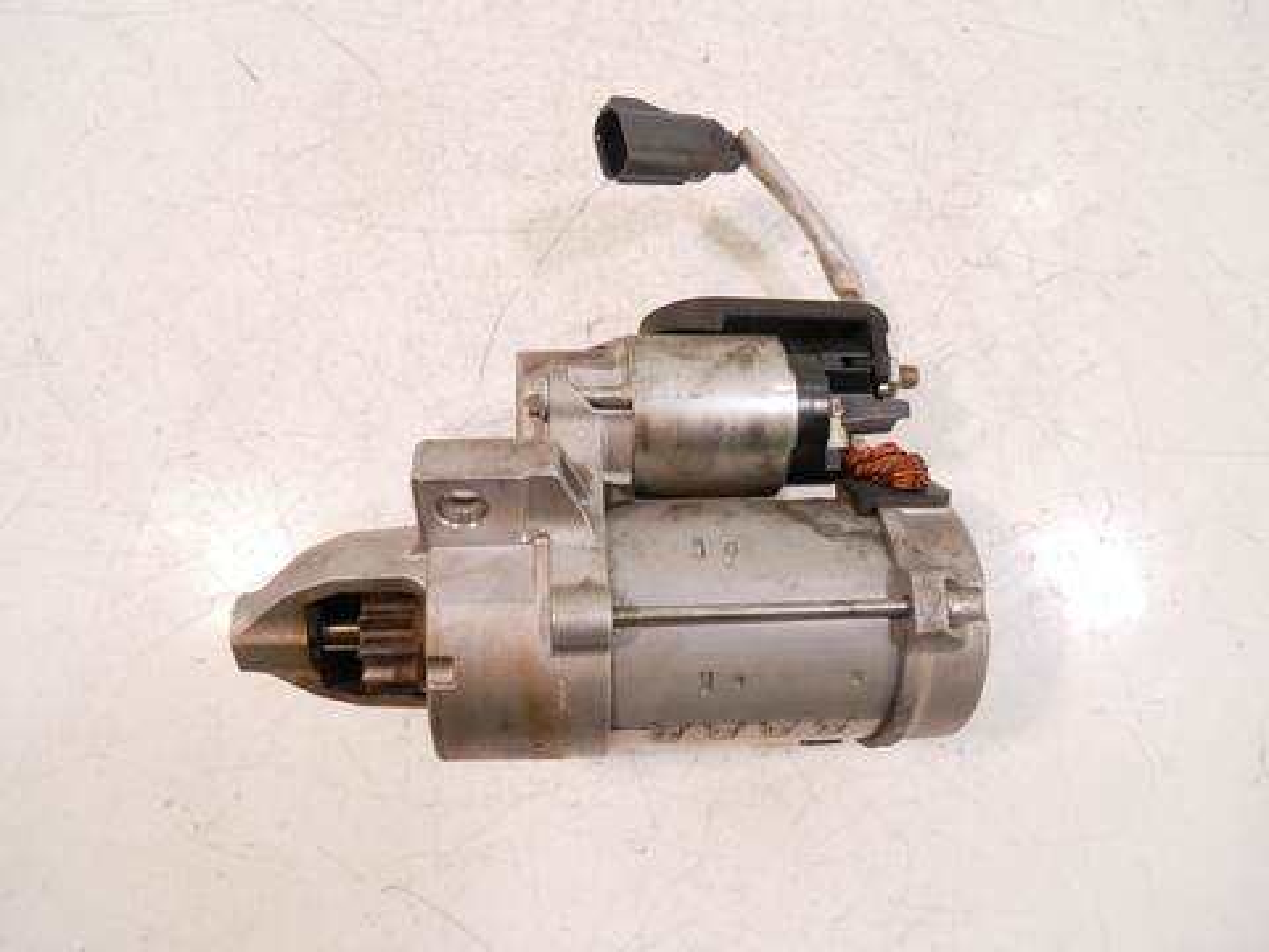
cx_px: 634
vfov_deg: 56.8
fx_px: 880
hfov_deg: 71.6
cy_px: 476
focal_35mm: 24
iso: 1250
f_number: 3.5
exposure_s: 1/125
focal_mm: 12
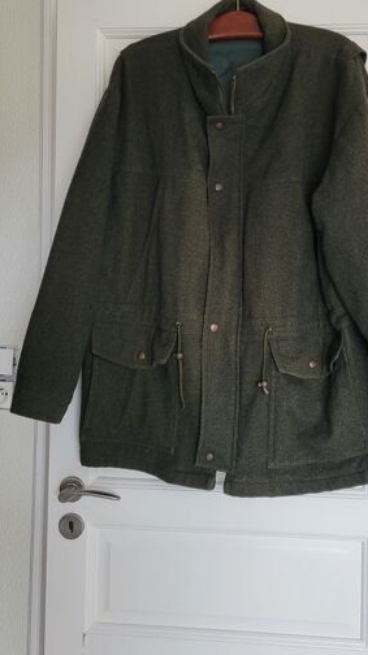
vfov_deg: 55.0
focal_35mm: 36
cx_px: 226
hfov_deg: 32.7
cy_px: 270
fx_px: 625
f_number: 1.8
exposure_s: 1/50
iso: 250
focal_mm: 5.4
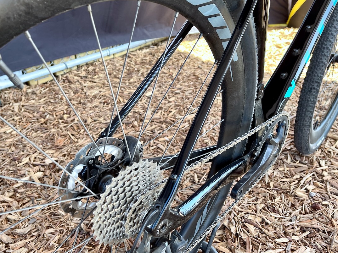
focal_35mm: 31
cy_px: 131
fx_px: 303
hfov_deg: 58.3
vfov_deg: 45.4
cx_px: 154
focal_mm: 5.1
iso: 40
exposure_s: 1/121
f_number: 1.6
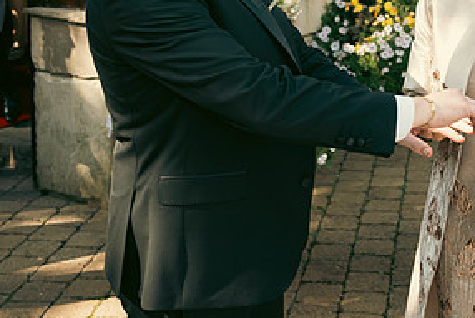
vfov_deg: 18.5
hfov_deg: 27.2
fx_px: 964
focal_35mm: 73
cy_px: 56
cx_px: 372
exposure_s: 1/160
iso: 160
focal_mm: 36
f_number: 5
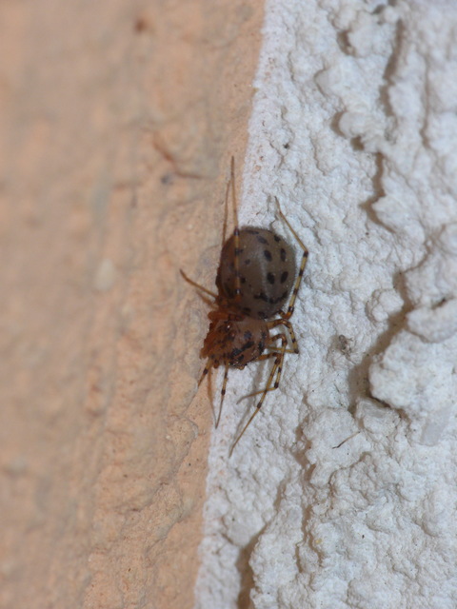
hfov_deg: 5.4
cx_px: 228
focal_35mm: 275
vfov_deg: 7.2
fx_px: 4841
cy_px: 304
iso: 200
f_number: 9
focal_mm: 58.2
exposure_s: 1/160
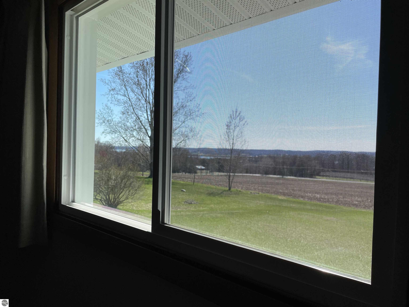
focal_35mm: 26
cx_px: 204
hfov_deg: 67.3
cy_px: 154
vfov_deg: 53.1
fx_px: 307
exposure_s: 1/3040
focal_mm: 4.2
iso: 32
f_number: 1.6
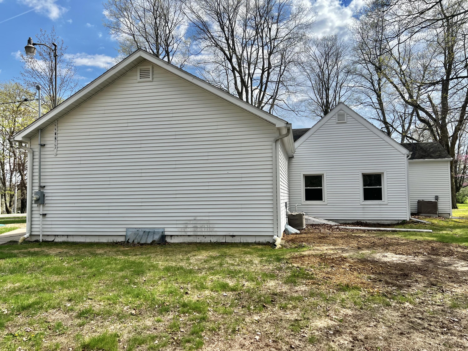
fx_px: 352
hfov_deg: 67.3
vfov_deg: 53.1
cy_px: 176
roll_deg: +0.8
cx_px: 234
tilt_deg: +3.0
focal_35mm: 26
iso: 50
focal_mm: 5.7
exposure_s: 1/2994
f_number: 1.5
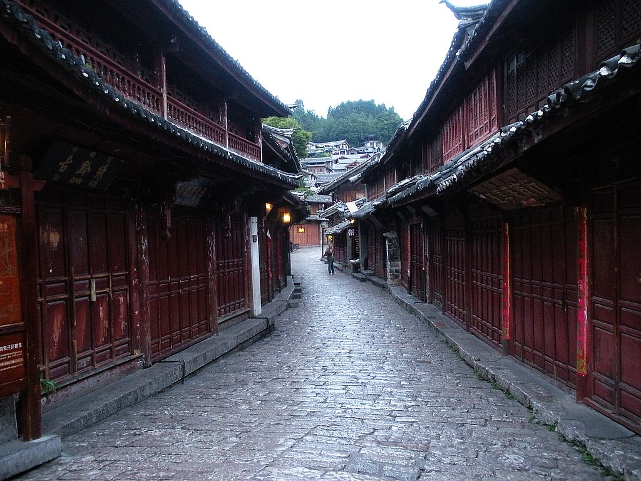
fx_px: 667
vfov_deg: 39.7
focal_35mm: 36
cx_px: 320
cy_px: 240
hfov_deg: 51.4
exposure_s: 1/26.6
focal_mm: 6.3
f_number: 3.5
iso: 400
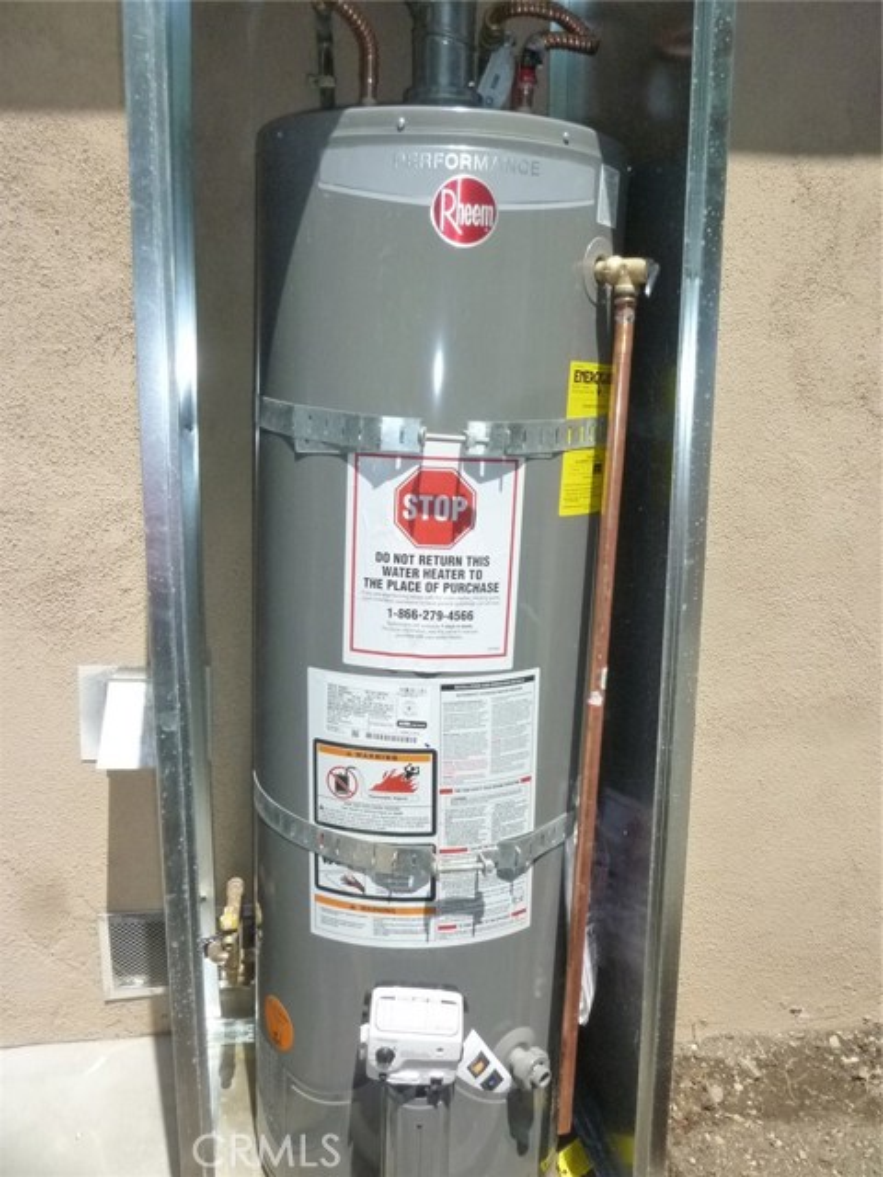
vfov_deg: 61.7
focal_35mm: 29
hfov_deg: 48.2
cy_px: 588
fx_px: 986
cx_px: 442
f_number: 6.3
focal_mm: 5.2
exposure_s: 1/800
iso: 400
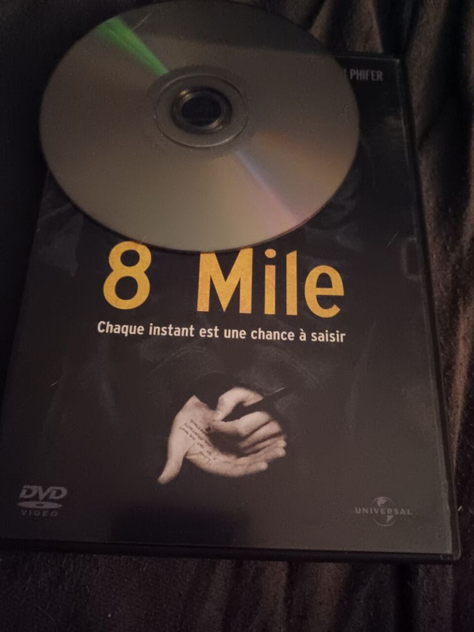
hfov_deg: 49.8
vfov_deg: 63.4
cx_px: 239
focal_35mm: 28
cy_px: 319
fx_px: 511
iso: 17994
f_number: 1.9
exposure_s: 1/10
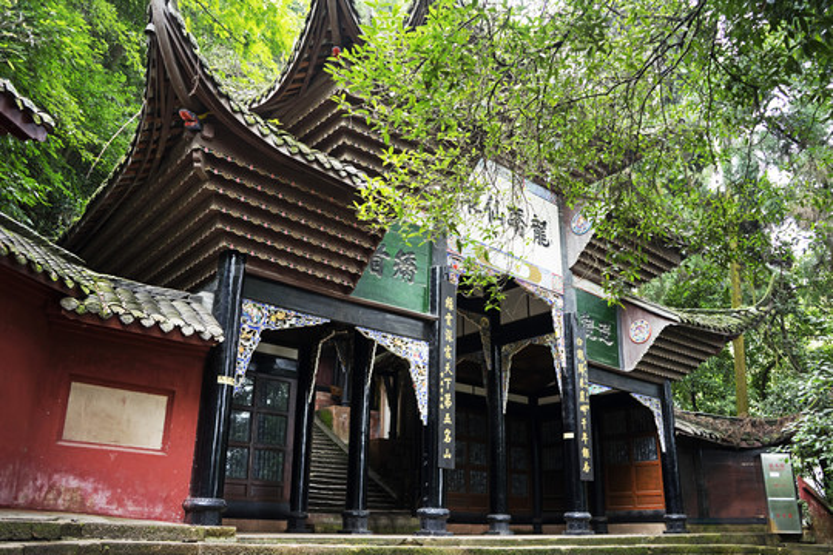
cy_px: 278
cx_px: 416
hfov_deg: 65.5
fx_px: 648
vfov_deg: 46.4
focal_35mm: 28
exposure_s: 1/160
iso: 1000
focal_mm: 28
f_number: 3.5
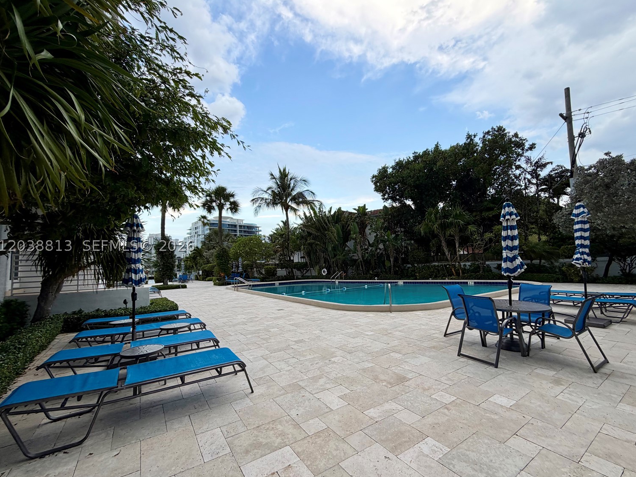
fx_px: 276
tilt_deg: +5.9
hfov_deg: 98.1
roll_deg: +2.2
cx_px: 325
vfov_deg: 81.7
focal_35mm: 15
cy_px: 246
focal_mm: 2.22
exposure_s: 1/209
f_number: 2.2
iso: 40
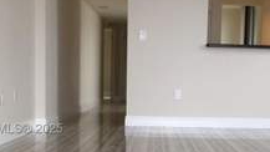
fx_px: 501
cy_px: 131
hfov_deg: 30.0
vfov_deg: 17.0
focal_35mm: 70
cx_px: 173
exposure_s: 1/60
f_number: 2.2
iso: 40
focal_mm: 4.15
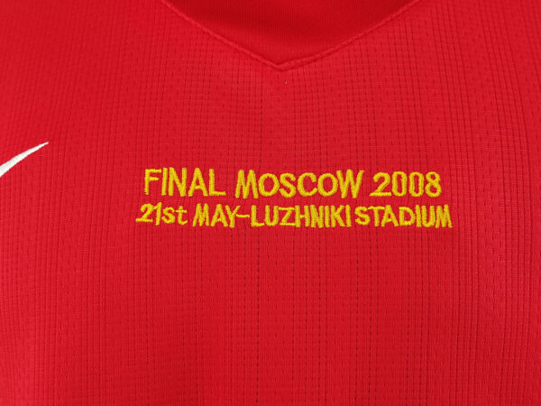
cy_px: 203
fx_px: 703
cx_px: 270
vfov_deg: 32.2
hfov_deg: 42.1
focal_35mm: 45
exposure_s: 1/50
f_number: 1.8
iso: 125
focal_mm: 5.58
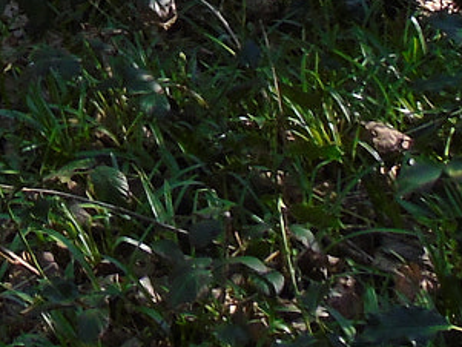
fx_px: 1776
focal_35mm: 133
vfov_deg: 9.6
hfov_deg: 13.0
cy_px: -559
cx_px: -442
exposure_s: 1/30
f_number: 3.6
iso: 80
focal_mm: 4.4
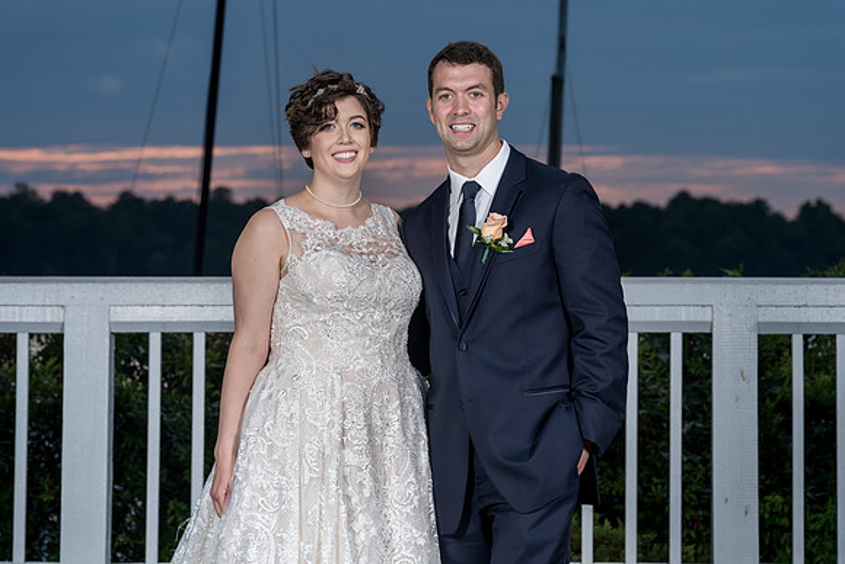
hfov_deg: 13.5
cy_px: 267
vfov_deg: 9.0
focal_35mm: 153
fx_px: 3581
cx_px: 422
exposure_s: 1/200
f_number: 8
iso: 100
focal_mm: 139
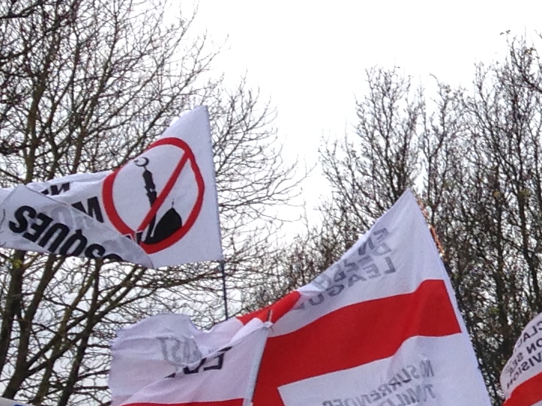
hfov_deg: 12.4
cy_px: 204
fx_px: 2333
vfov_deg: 10.0
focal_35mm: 149
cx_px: 895
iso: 50
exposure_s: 1/427
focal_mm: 4.12
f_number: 2.4
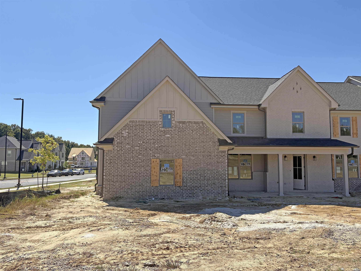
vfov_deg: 53.1
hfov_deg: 67.3
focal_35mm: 26
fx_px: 271
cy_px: 136
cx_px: 180
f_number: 1.6
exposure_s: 1/3831
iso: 50
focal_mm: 5.96
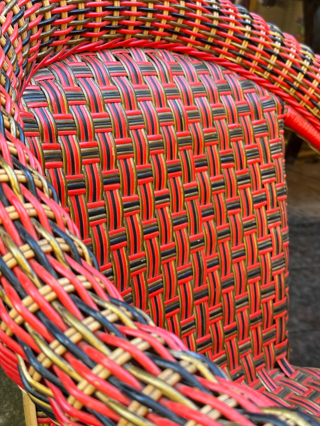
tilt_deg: -14.3
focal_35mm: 48
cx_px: 160
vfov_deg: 39.7
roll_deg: -3.5
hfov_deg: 30.3
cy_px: 213
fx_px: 592
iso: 80
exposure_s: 1/121
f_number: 1.78
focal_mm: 6.76
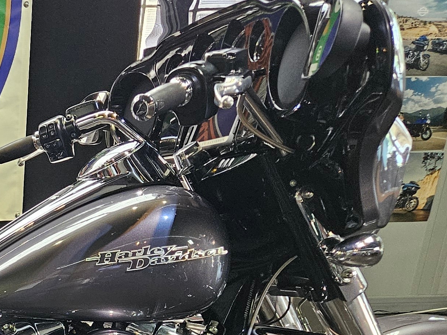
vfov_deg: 18.6
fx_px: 968
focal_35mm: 75
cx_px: -154
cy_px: 399
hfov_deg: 22.8
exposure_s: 1/120
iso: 400
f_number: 1.8
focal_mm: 5.4
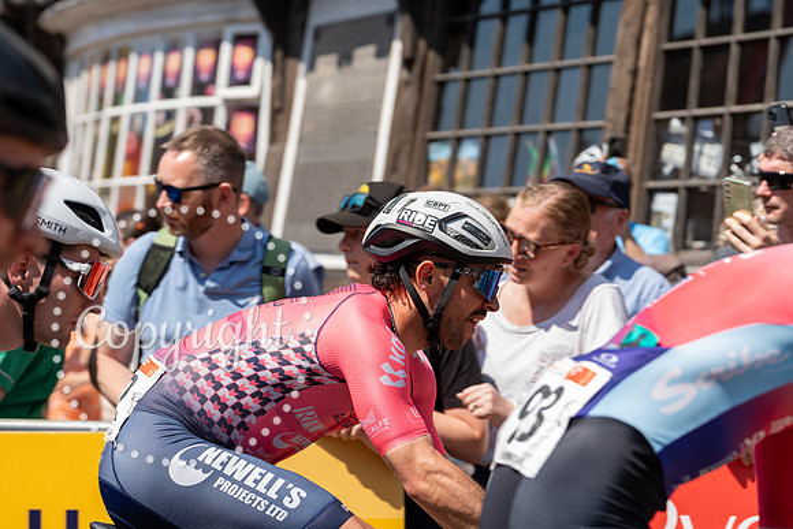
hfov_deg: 18.9
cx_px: 396
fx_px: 2379
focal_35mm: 108
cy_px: 264
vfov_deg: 12.7
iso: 160
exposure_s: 1/800
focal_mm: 108
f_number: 4.5
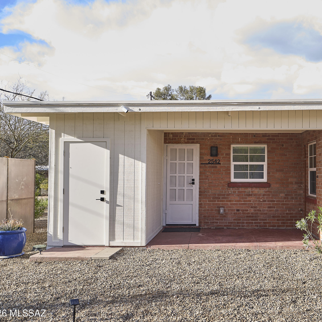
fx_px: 400
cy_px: 163
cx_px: 227
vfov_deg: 43.9
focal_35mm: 38
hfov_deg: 43.0
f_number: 4
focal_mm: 29
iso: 320
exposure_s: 1/400
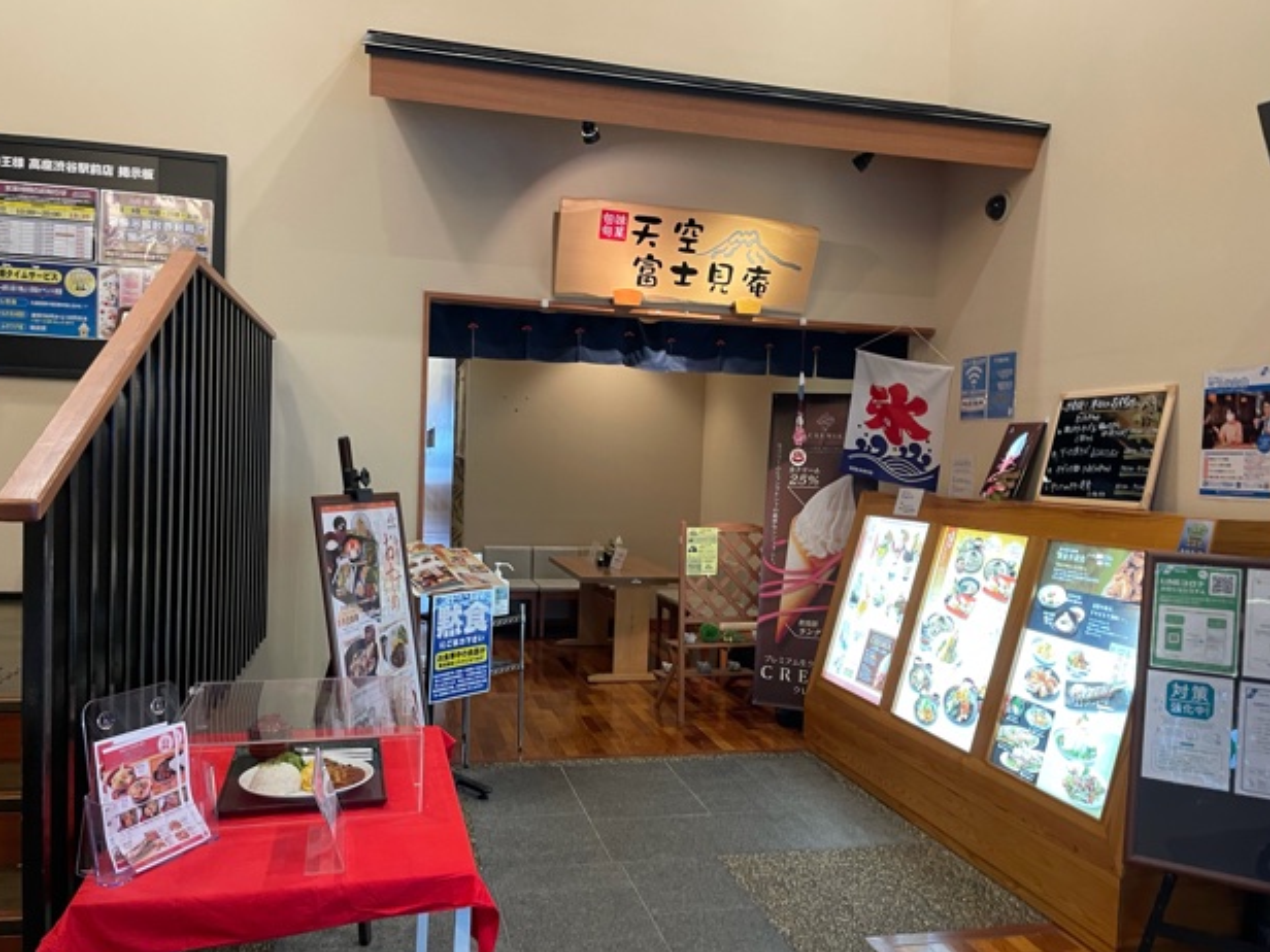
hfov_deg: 65.3
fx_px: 991
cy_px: 478
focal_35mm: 27
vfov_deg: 51.4
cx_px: 631
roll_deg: -2.5
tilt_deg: -1.3
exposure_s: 1/50
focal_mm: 4.2
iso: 160
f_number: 1.6
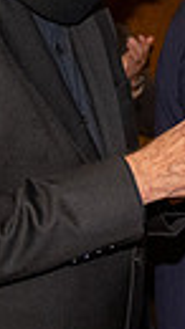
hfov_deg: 7.3
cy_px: 147
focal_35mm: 145
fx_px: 1266
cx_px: 565
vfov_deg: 14.8
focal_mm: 31
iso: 2500
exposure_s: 1/60
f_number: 4
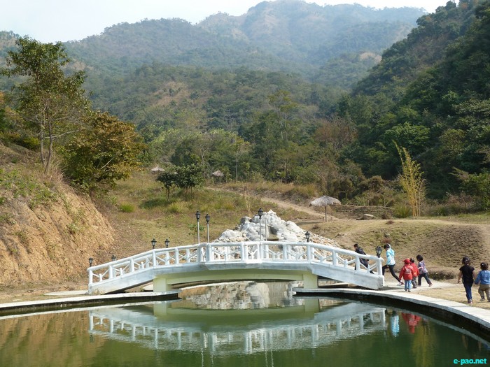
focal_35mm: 42
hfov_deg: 44.8
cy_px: 184
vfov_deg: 34.3
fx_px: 595
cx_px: 245
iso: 80
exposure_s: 1/320
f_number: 4
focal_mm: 6.9
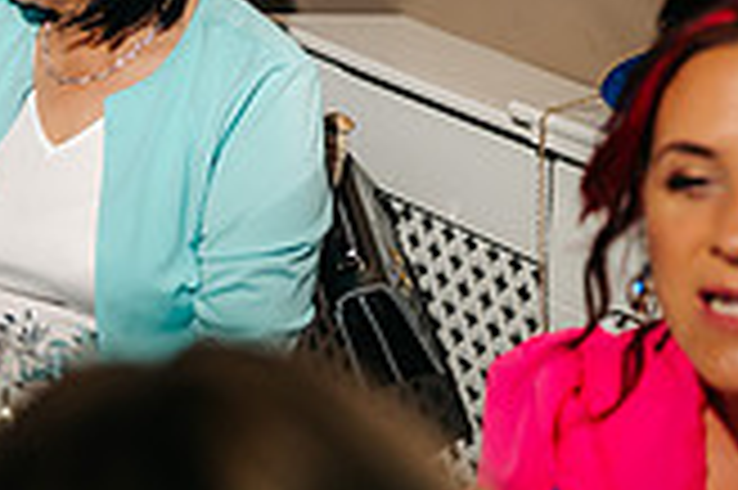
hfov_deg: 15.4
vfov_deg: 10.9
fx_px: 2539
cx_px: -342
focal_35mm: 124
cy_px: -74
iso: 200
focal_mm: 35
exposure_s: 1/200
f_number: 2
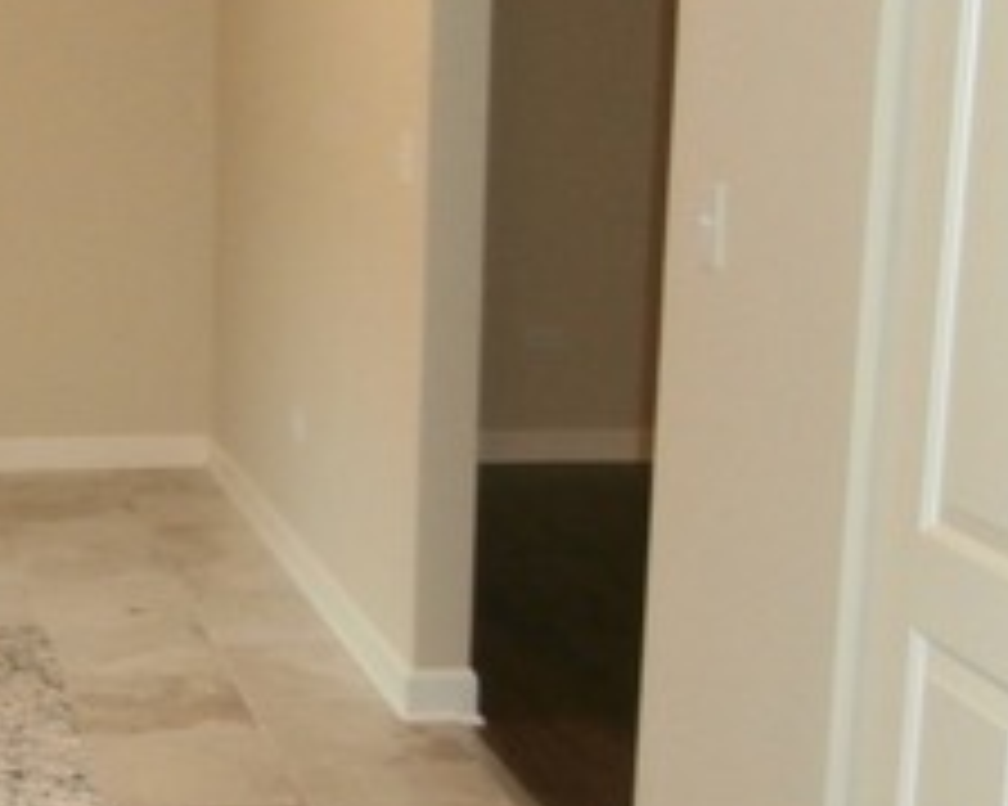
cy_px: 369
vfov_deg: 22.8
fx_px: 1998
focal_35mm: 67
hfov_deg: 25.5
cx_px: -194
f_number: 3
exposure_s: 1/30
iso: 200
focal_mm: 4.2
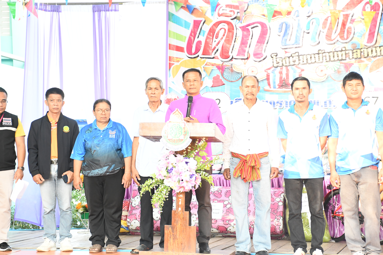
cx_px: 192
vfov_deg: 14.7
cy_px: 128
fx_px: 989
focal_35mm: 93
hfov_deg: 21.9
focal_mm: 62
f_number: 5
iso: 2500
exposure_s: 1/400
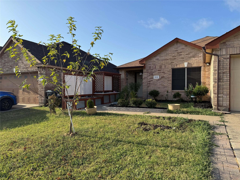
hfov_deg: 71.6
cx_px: 120
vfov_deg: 56.8
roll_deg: -0.5
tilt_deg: -2.4
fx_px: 166
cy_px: 90
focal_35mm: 24
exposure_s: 1/2710
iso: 80
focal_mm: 6.76
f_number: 1.78
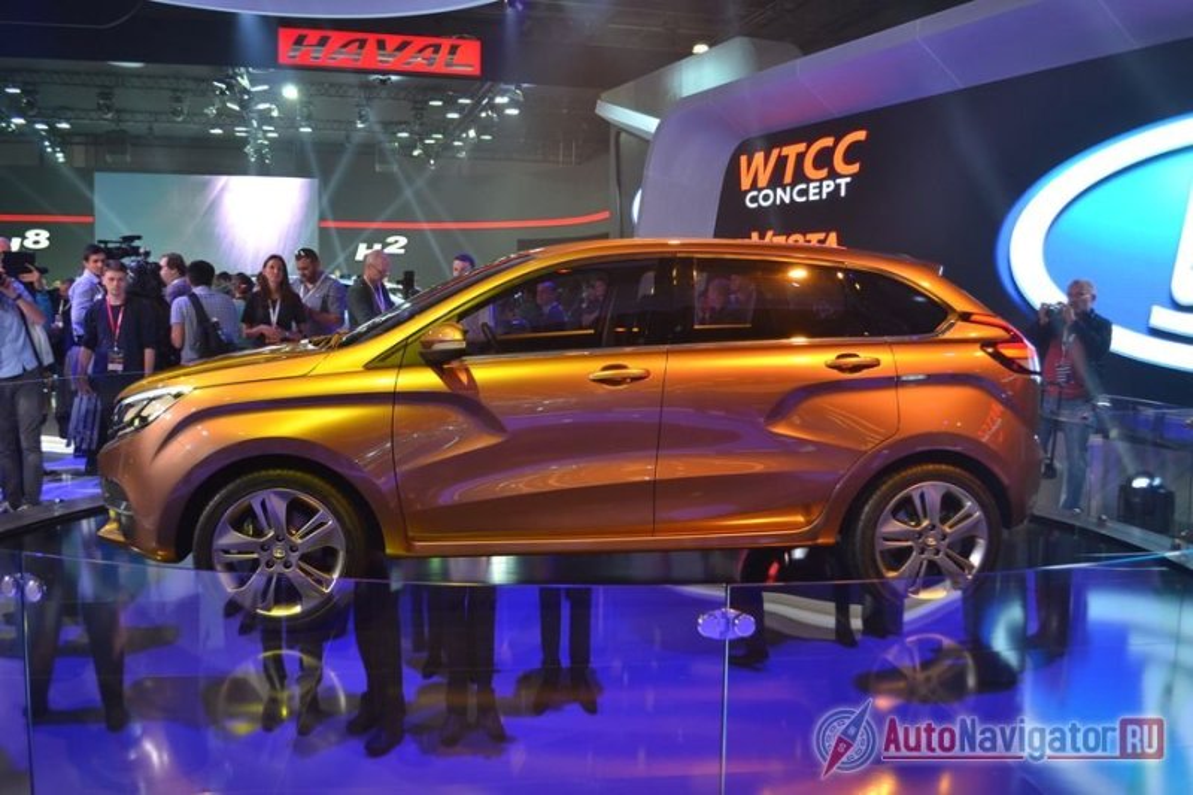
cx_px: 596
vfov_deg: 40.0
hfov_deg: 57.2
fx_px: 1093
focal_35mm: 33
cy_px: 398
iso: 500
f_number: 3.8
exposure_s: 1/60
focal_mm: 22
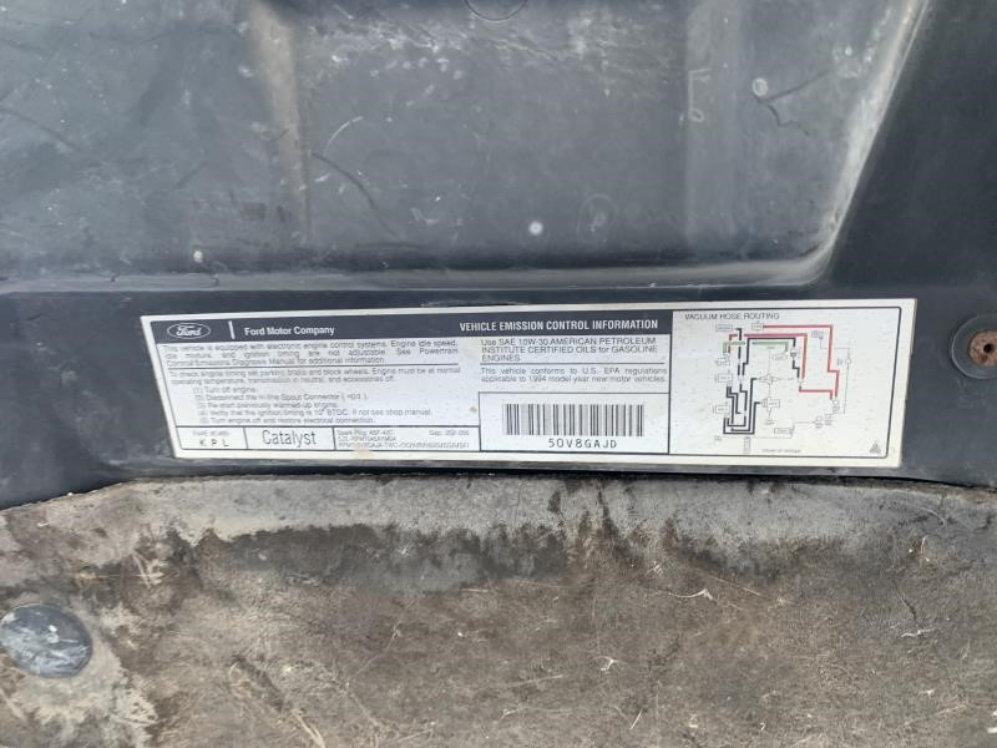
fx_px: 749
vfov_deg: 53.1
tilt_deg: +25.9
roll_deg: -4.0
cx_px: 498
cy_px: 374
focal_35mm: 26
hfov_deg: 67.3
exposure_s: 1/60
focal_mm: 4.25
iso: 125
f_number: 1.8
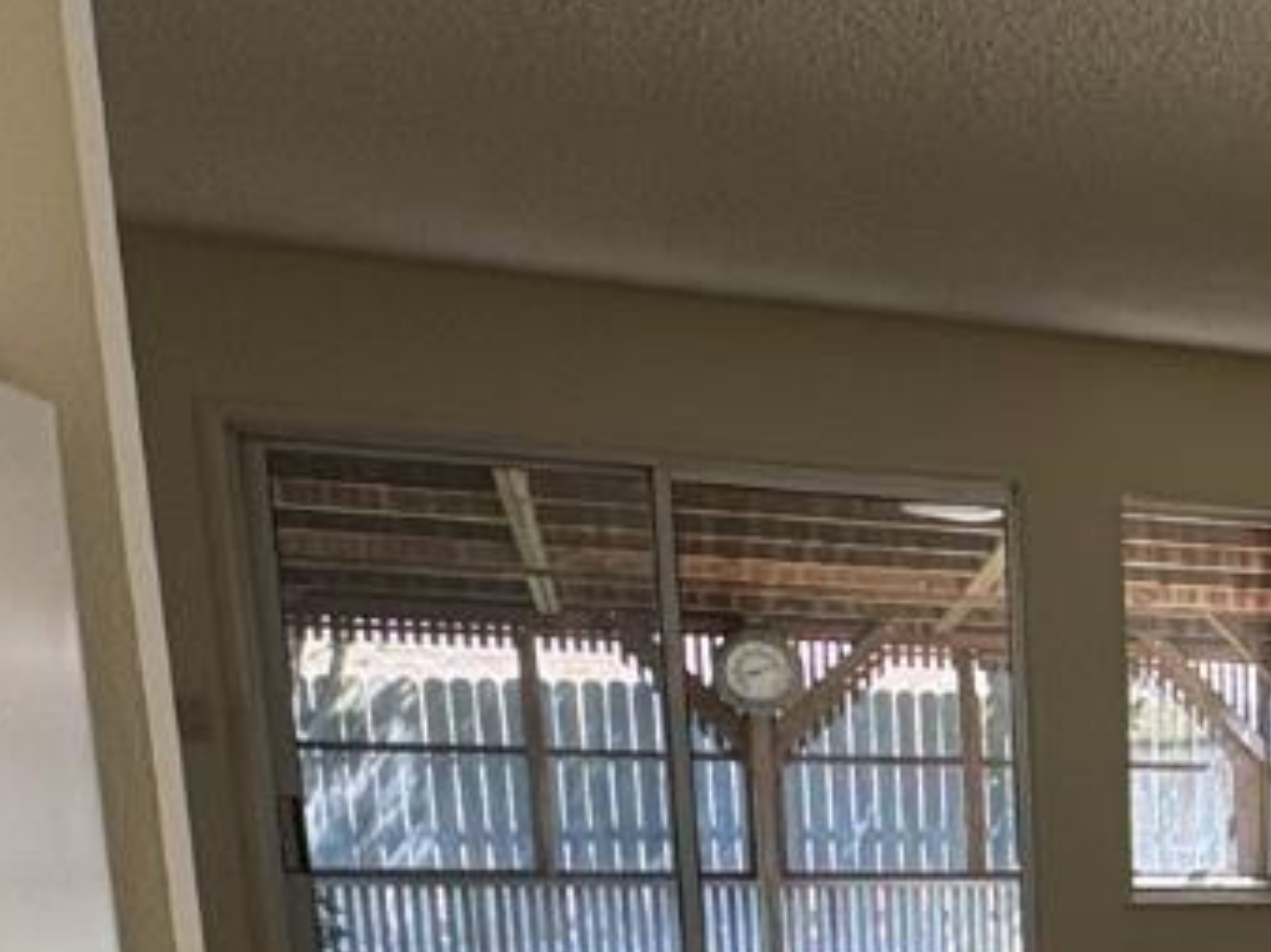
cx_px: 1953
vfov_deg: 21.6
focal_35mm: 62
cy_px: 1190
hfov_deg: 24.0
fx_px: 2276
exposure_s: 1/99
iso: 100
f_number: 2.2
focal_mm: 2.22
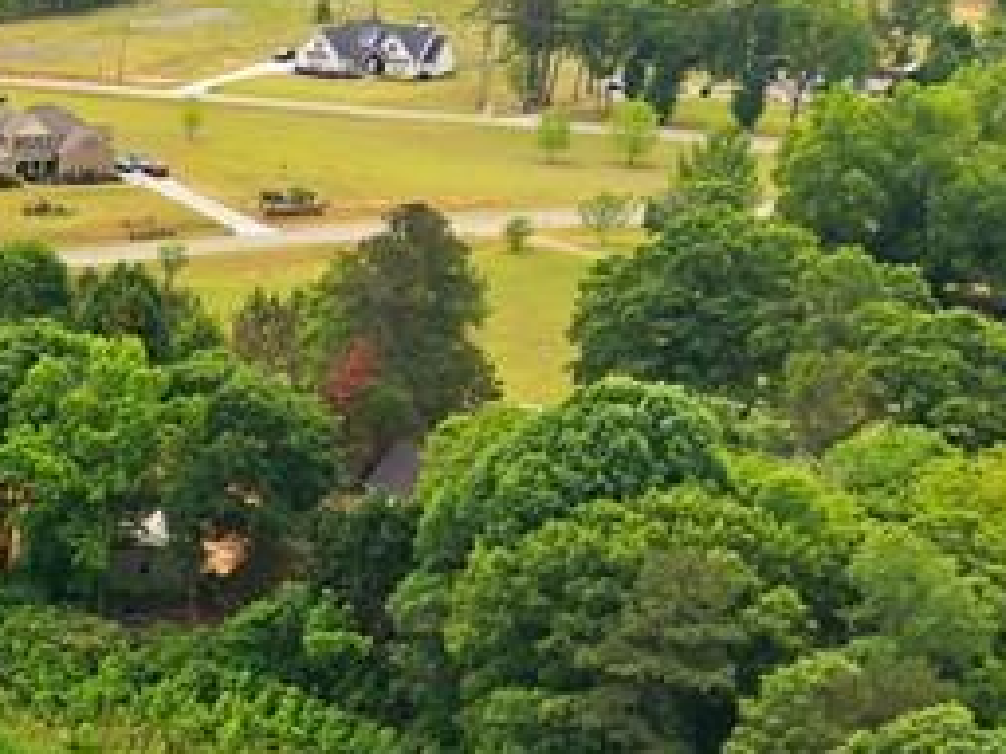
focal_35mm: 96
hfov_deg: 18.6
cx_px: -405
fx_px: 2790
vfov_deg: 15.0
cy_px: 825
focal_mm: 8.7
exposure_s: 1/4000
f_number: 1.8
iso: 400
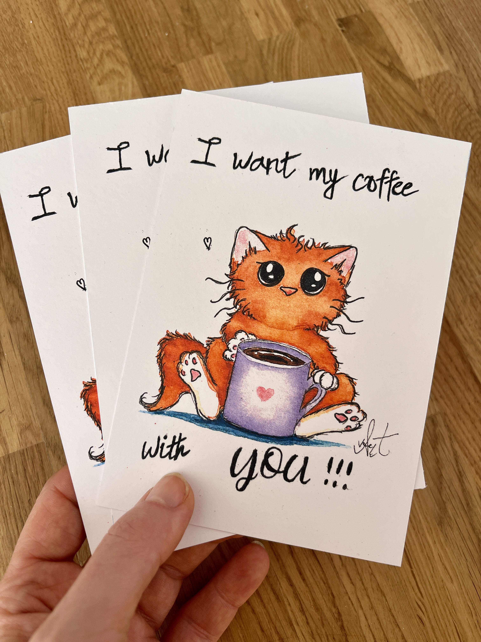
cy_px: 321
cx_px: 240
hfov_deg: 53.1
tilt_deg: -74.2
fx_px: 482
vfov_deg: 67.3
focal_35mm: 26
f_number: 1.6
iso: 40
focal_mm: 5.1
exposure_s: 1/121
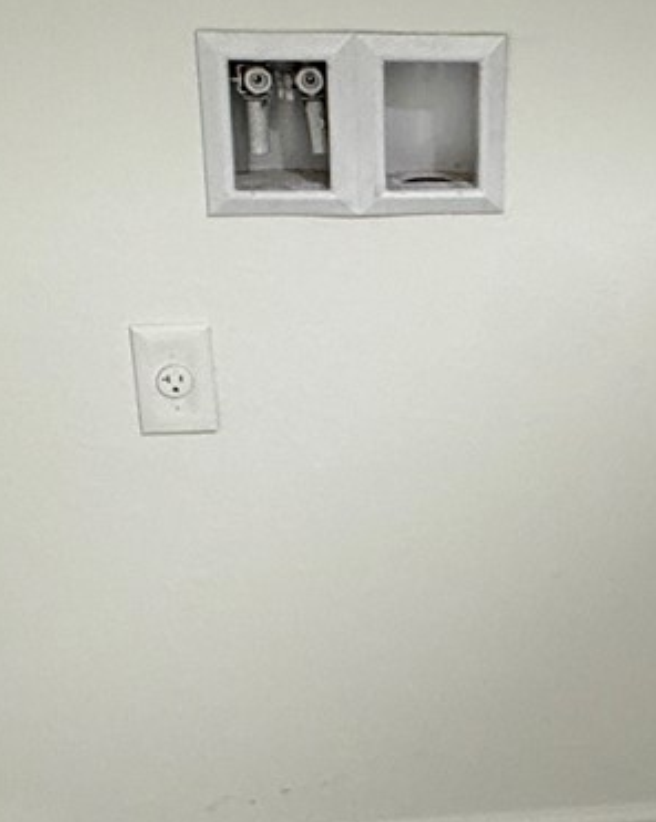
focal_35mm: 59
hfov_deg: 24.8
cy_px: 348
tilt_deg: -22.4
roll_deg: -2.5
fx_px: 1434
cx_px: 625
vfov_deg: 31.9
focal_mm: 2.22
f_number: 2.2
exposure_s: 1/60
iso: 200
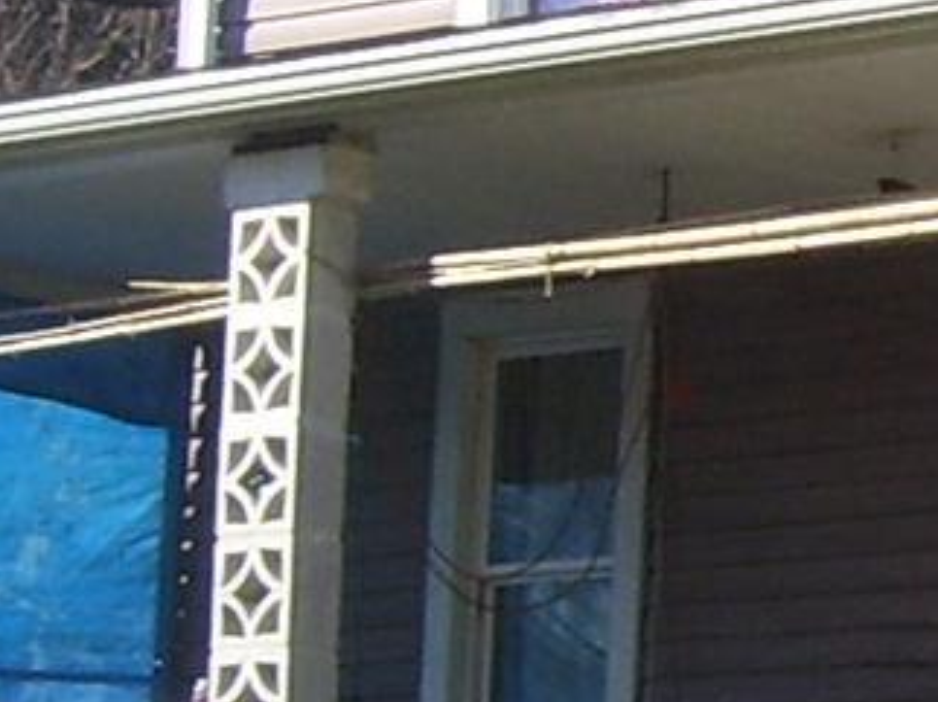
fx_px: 6201
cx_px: 1529
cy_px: 431
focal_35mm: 229
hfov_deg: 8.4
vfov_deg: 6.5
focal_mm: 6
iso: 80
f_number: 4.8
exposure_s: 1/250
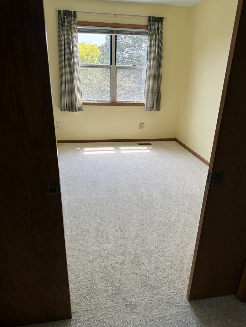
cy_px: 164
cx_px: 123
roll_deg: -2.5
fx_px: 227
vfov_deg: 71.6
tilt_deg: -20.8
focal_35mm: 24
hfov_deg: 56.8
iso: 80
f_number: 1.78
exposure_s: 1/514
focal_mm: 6.76
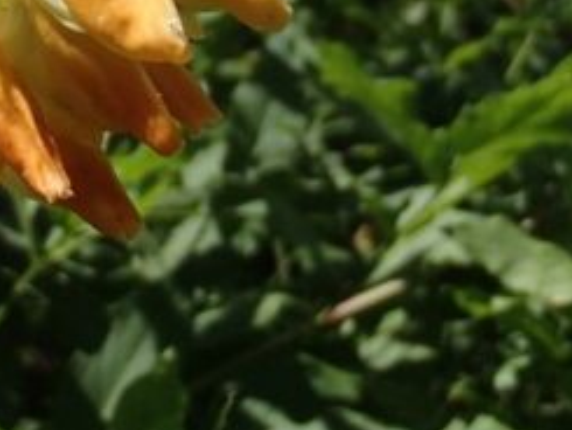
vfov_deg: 12.3
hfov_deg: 16.9
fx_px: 1918
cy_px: -152
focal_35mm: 116
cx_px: 126
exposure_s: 1/640
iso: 100
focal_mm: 6.64
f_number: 4.7
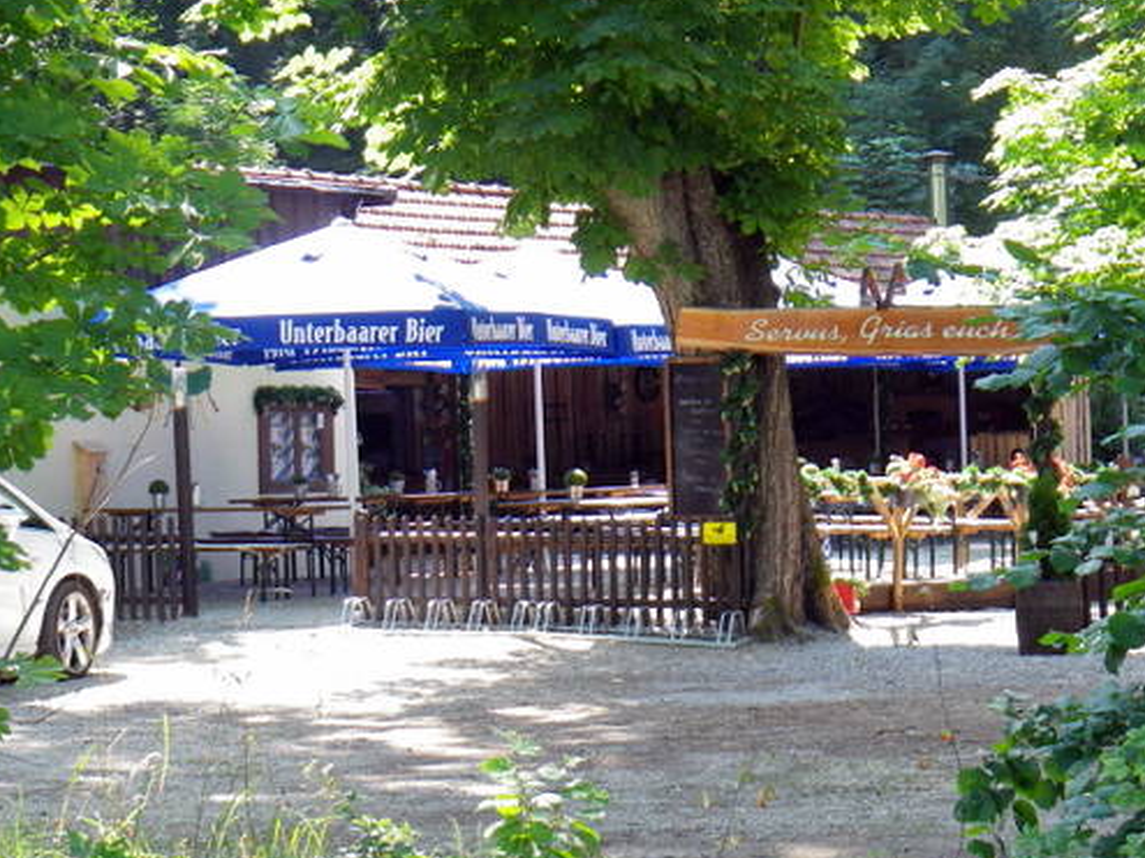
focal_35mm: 118
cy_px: 643
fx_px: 3902
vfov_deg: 12.5
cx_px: 904
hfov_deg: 16.6
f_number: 4.3
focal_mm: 13
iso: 125
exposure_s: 1/100
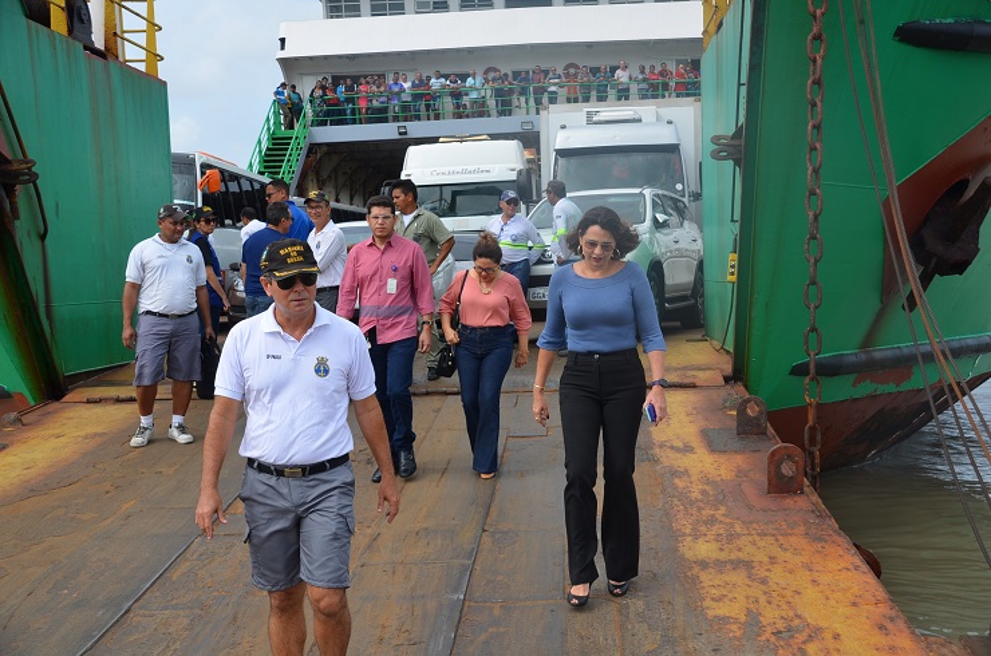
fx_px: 1195
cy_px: 328
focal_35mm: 44
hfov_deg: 45.0
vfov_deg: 30.7
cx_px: 496
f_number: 8
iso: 100
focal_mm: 29
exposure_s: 1/250
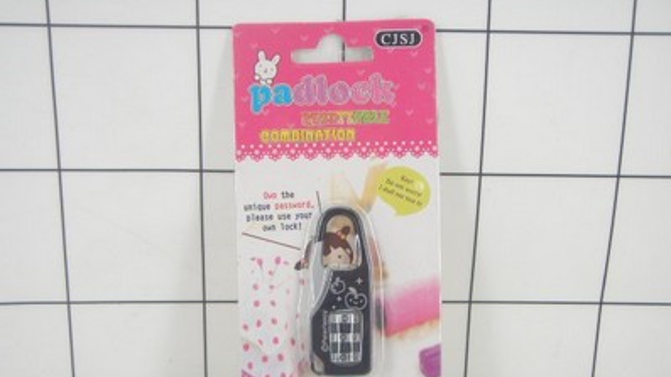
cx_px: 336
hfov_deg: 37.2
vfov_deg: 21.4
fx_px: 996
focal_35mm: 56
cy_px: 242
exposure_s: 1/40
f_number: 4
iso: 160
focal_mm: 9.13
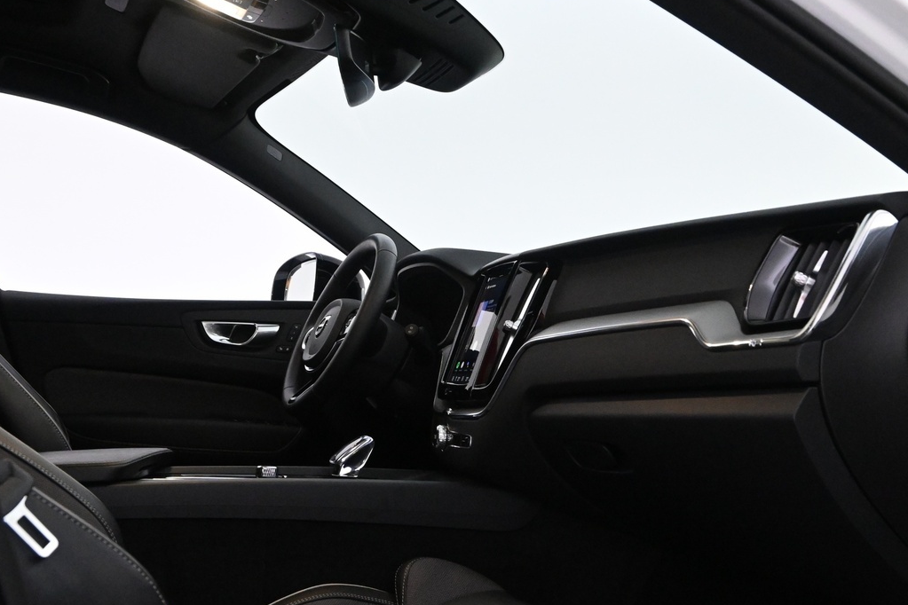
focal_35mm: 38
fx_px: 958
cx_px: 483
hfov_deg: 50.7
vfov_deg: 34.8
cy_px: 398
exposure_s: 1/80
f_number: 4.5
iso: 5000
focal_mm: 16
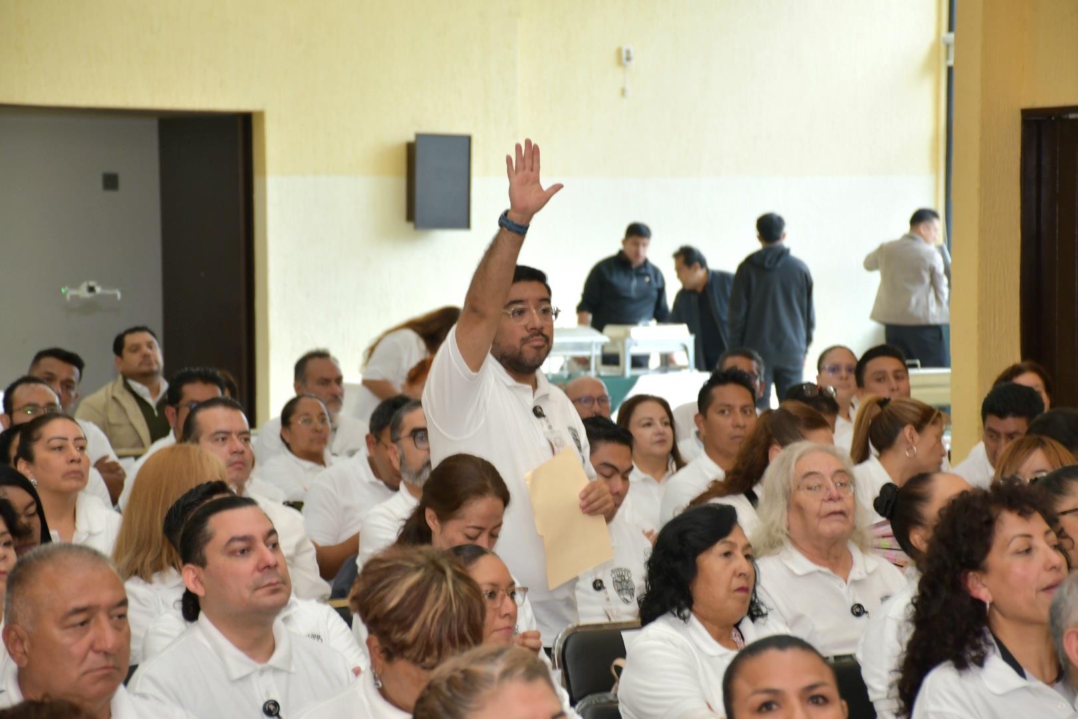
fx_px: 3593
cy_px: 360
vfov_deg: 11.4
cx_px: 539
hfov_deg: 17.1
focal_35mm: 120
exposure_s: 1/60.2
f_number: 5.3
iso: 450
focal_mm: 80
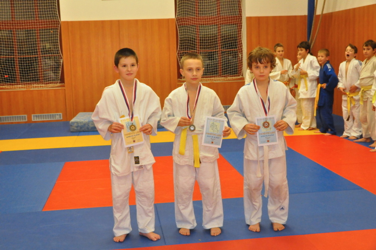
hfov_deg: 42.4
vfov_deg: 28.9
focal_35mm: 46
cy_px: 125
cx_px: 188
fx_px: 485
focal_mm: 31
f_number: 5.6
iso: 2500
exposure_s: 1/100
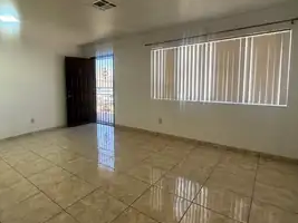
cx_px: 115
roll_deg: +0.7
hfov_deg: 77.8
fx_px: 181
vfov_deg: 63.2
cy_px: 98
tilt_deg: -4.9
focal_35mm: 21
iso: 125
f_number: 2.2
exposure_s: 1/120
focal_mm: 2.22
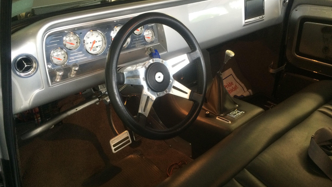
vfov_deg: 36.7
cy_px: 99
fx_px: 282
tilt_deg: -30.1
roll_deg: -1.7
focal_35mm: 32
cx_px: 166
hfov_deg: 61.0
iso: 200
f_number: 2.2
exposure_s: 1/30
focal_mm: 4.15
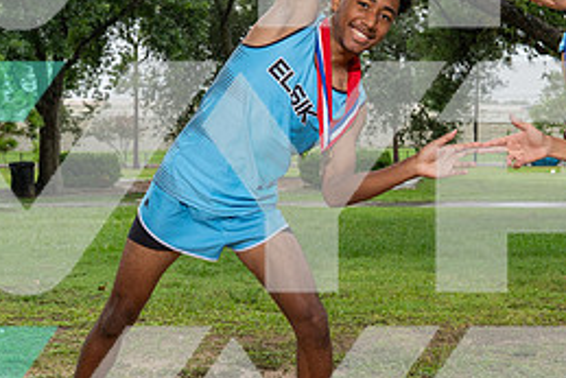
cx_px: 366
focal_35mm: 66
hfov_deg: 30.3
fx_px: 1038
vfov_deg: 20.6
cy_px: 176
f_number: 6.3
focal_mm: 28
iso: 500
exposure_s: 1/250
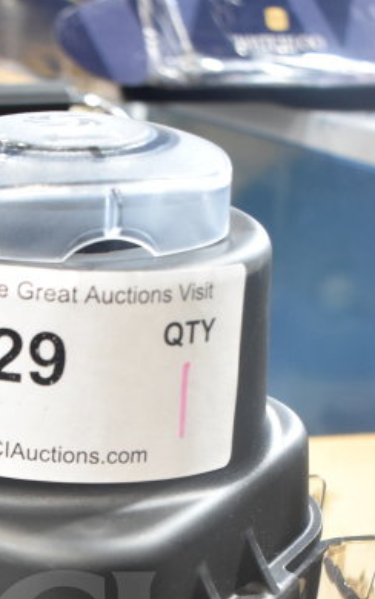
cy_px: 693
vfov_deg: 22.4
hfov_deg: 15.0
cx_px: 17
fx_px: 1405
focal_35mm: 86
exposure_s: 1/40
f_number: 4
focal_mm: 24
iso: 1000
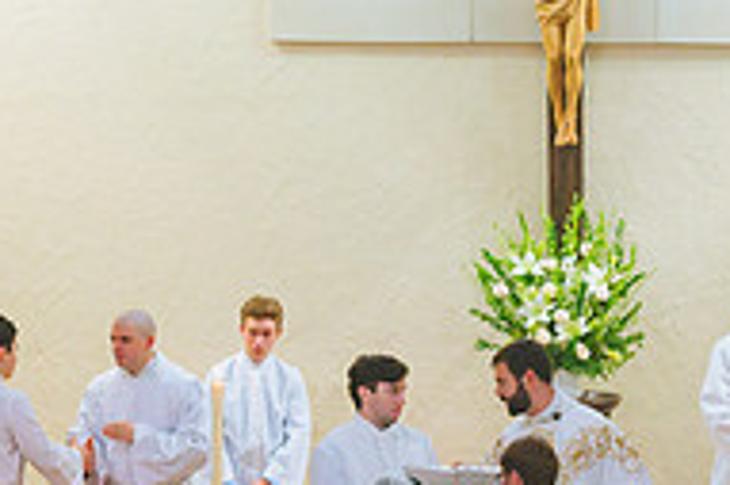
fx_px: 6037
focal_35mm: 298
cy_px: 615
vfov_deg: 4.6
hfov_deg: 6.9
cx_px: 420
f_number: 2.8
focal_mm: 98
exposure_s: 1/200
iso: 3200
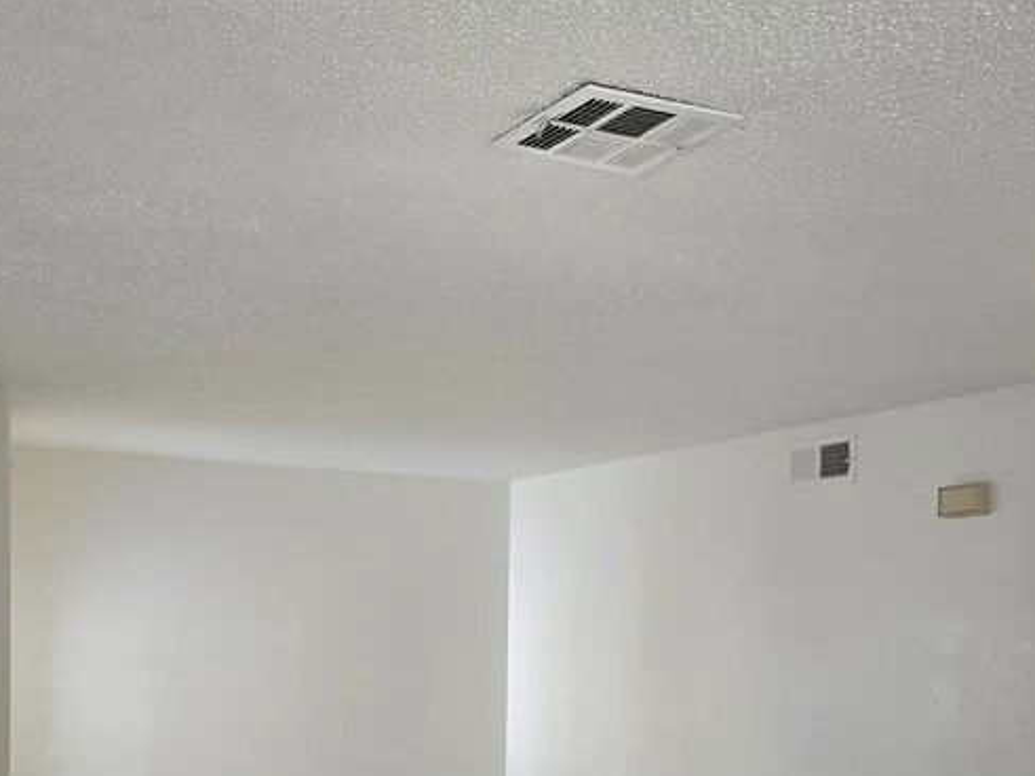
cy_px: 671
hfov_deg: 39.5
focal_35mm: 48
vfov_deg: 29.2
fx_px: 1435
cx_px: 424
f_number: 1.8
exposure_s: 1/120
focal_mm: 5.4
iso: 100
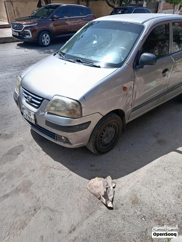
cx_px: 91
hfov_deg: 51.4
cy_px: 121
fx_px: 189
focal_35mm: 27
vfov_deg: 65.3
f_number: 1.8
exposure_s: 1/420
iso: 100
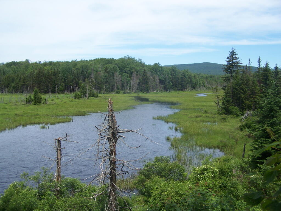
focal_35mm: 38
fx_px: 308
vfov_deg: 37.7
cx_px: 140
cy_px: 106
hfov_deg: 49.0
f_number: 2.8
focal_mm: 6.3
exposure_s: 1/1000
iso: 80
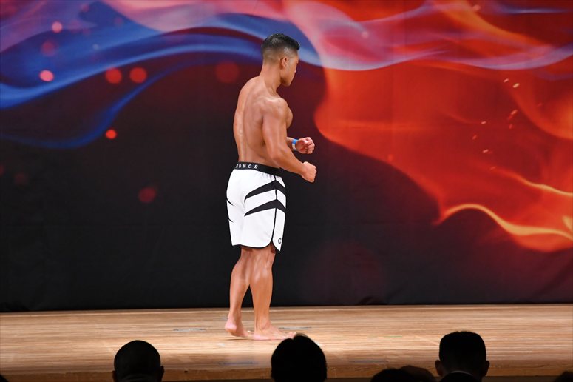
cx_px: 286
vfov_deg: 5.7
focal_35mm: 240
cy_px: 191
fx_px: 3818
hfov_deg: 8.6
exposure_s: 1/400
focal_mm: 160
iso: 3200
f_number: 5.6
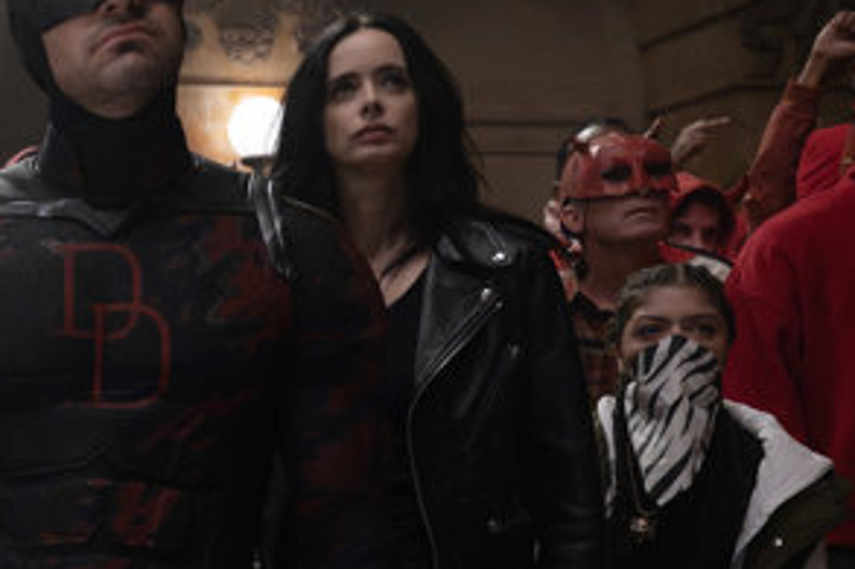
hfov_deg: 27.8
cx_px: -96
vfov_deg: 20.2
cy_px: 496
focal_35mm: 66
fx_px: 1567
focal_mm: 28
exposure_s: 1/125
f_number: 4
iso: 10000
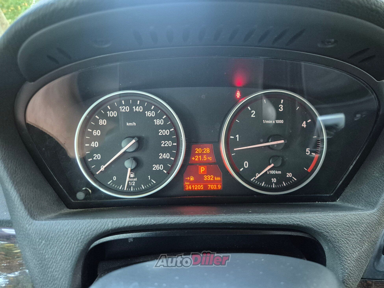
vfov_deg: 58.9
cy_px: 144
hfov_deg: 73.9
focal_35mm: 23
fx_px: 255
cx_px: 192
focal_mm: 5.4
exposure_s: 1/50
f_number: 1.8
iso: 1600
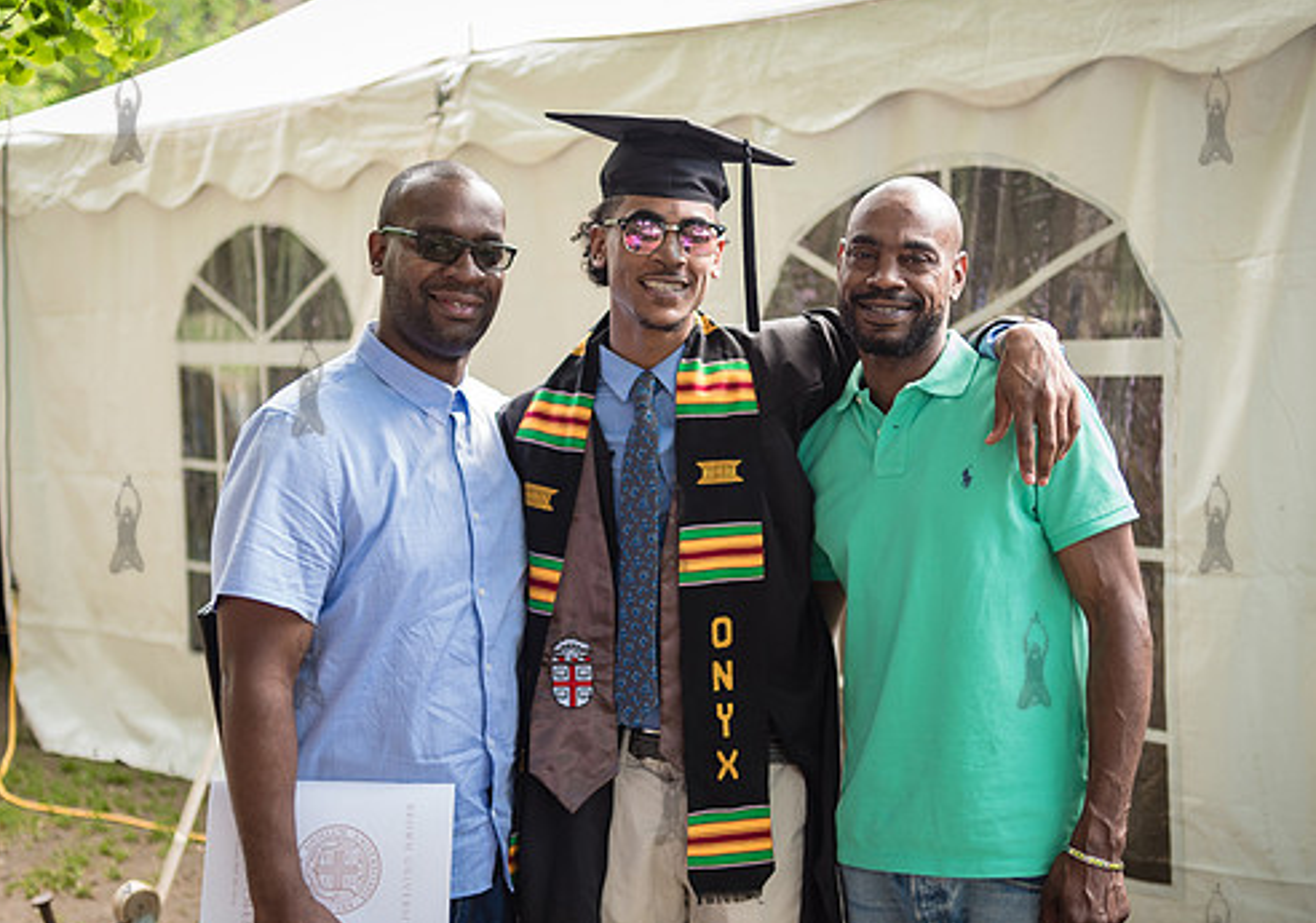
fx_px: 1746
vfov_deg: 29.6
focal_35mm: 47
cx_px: 660
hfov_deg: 41.3
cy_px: 508
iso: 250
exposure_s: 1/250
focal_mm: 35
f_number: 2.5
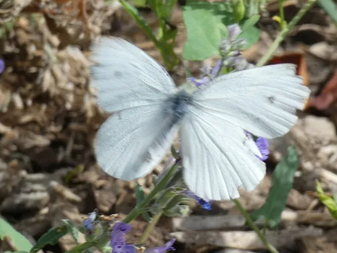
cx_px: 197
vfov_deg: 6.7
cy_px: 137
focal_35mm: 223
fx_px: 2172
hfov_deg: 8.9
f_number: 5.5
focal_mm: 33.9
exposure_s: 1/250
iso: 80
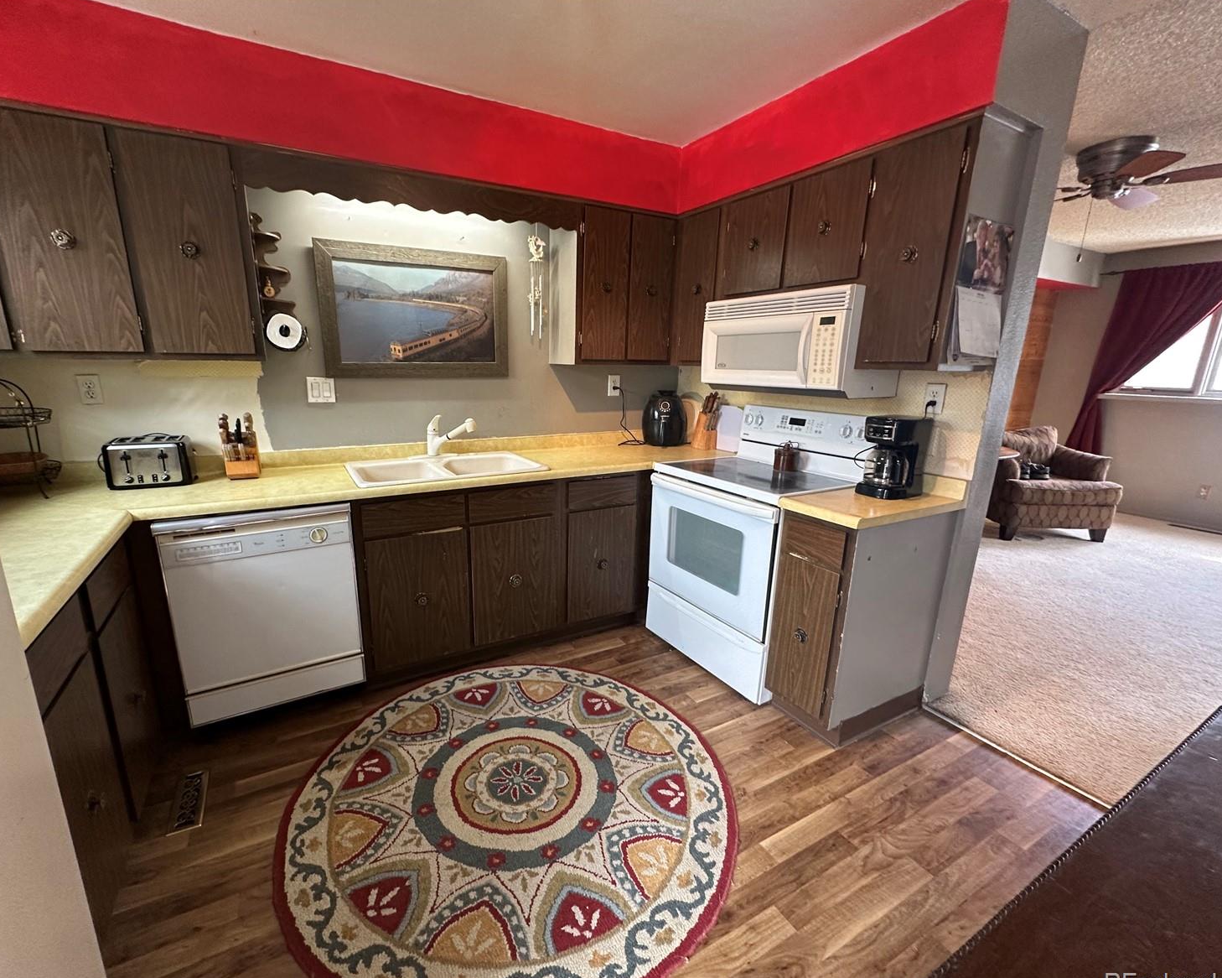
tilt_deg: -12.1
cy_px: 497
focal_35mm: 15
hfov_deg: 96.7
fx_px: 542
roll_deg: -1.9
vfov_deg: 84.0
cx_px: 570
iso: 160
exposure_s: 1/60
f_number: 2.2
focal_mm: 2.22
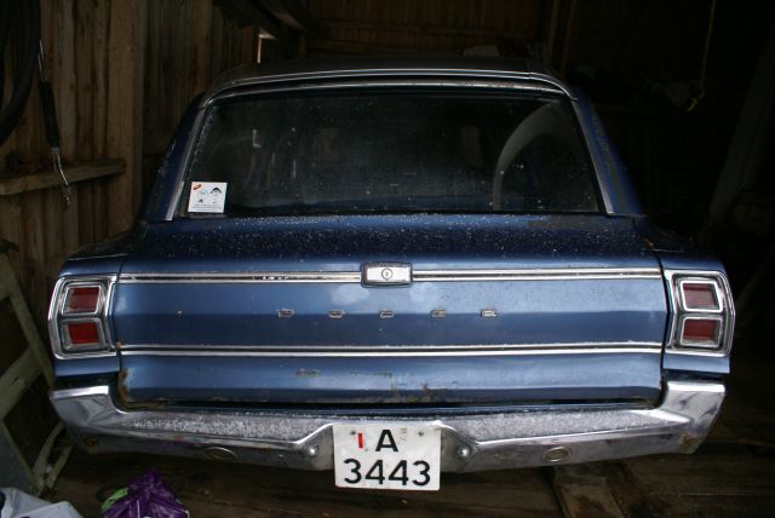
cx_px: 388
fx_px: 582
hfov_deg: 67.3
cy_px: 259
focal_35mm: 27
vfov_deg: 48.0
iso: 400
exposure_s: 1/20
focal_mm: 18
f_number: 3.5
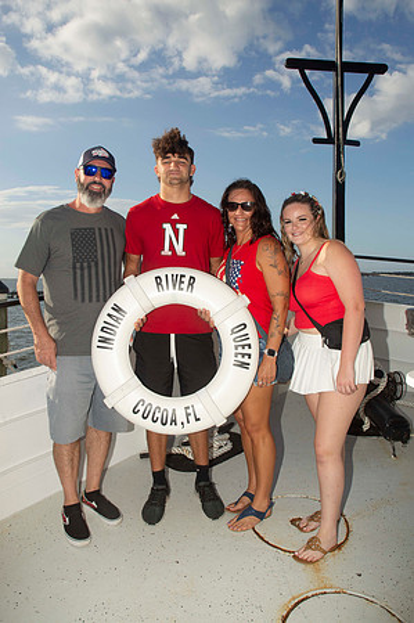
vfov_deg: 67.4
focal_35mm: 27
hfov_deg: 47.8
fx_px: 467
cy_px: 312
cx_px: 207
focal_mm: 18
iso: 100
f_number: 10
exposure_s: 1/200
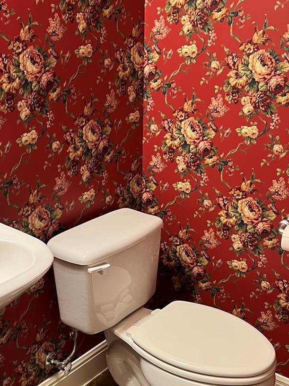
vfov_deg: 38.9
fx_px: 546
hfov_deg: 29.6
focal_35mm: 49
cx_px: 159
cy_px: 182
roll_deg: -0.4
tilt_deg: -17.0
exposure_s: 1/60
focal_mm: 5.7
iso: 160
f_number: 1.5
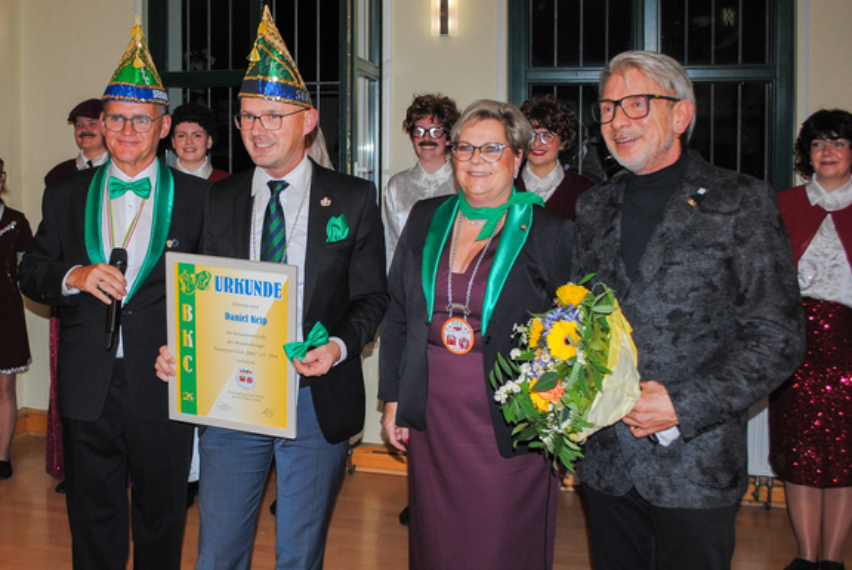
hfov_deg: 47.6
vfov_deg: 33.4
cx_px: 285
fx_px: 947
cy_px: 335
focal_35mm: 40
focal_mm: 20
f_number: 3.8
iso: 200
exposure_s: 1/60
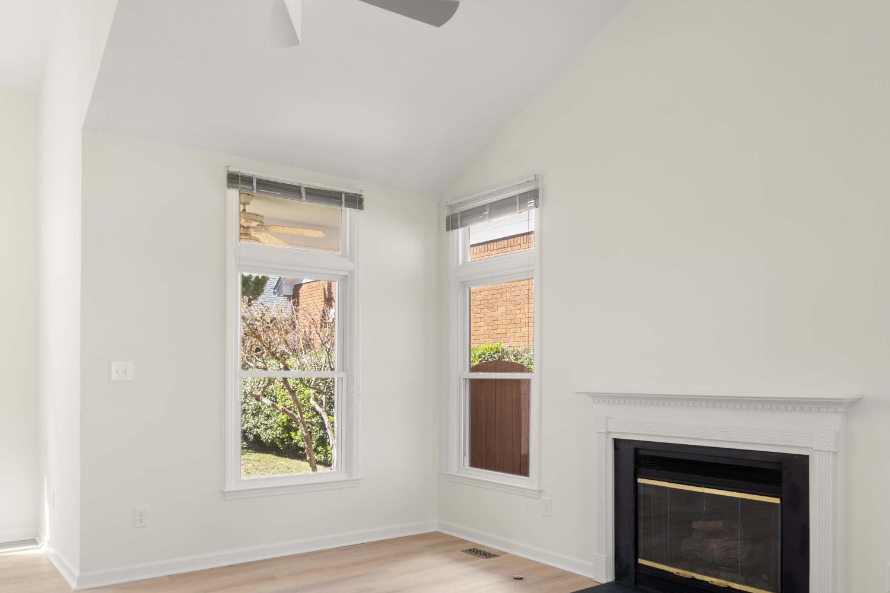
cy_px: 365
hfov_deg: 65.4
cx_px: 469
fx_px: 692
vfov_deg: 46.1
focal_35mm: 28
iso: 100
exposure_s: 1/6
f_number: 8
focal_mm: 14
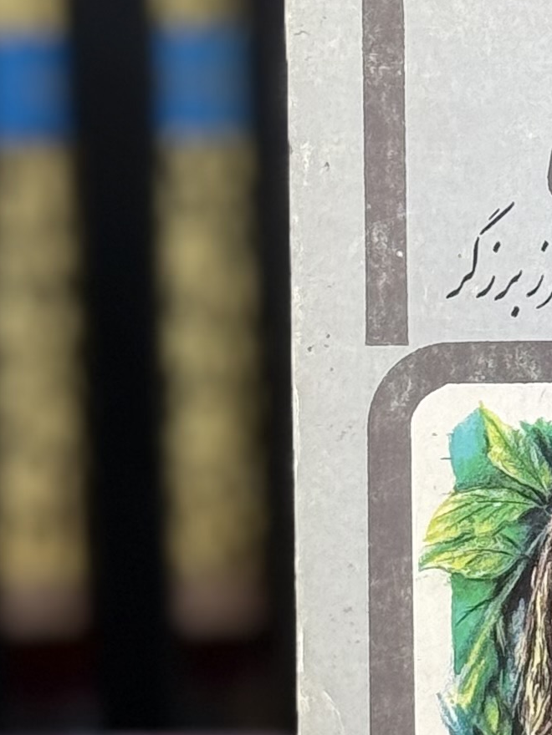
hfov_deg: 6.7
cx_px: 833
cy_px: 248
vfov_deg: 9.0
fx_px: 4678
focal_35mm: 220
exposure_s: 1/100
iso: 64
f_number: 1.78
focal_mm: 6.76
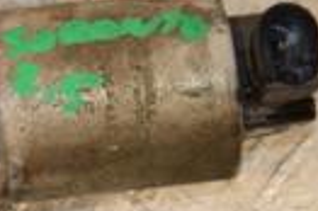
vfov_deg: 3.8
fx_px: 3150
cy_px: 46
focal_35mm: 357
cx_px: -109
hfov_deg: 5.7
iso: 800
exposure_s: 1/200
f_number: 7.1
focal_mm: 52
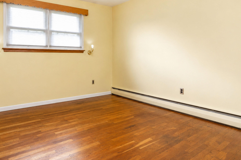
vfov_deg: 53.2
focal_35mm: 24
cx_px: 90
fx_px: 159
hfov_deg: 73.1
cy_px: 63
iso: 64
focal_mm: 16.5
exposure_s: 1/4
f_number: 4
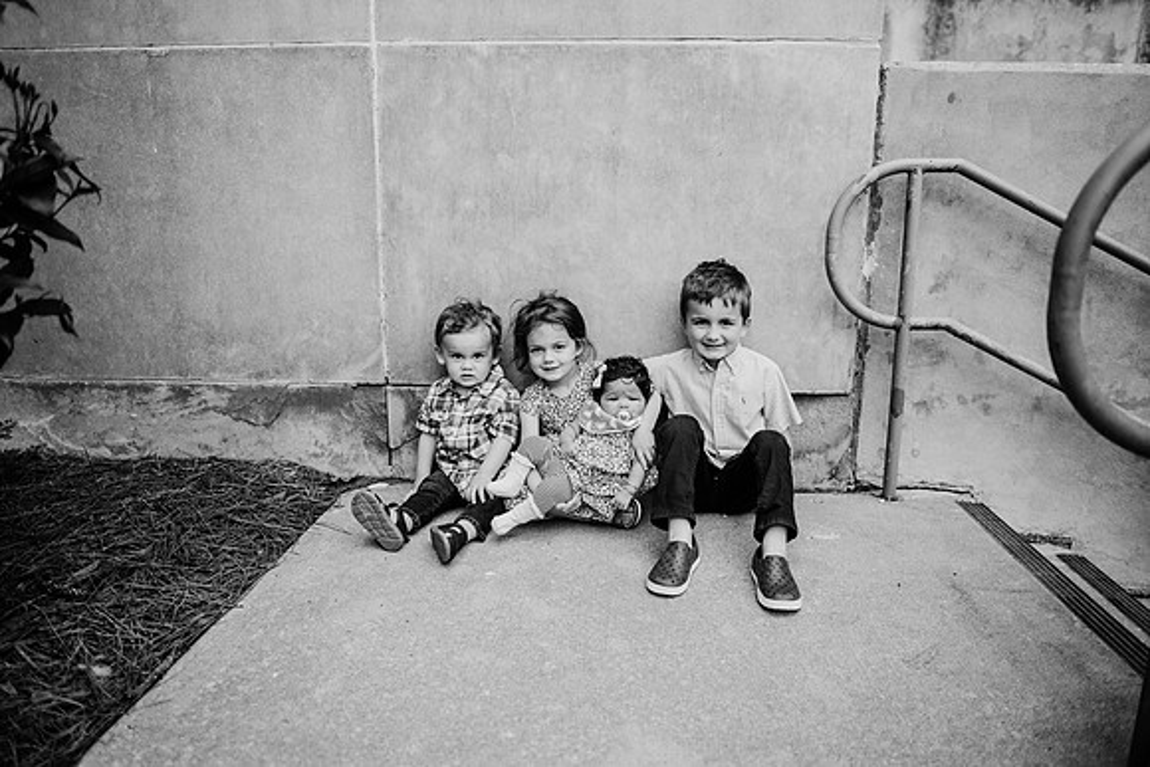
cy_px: 384
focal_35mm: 24
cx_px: 575
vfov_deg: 53.2
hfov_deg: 73.7
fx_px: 767
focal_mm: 24
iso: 100
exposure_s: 1/640
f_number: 2.5
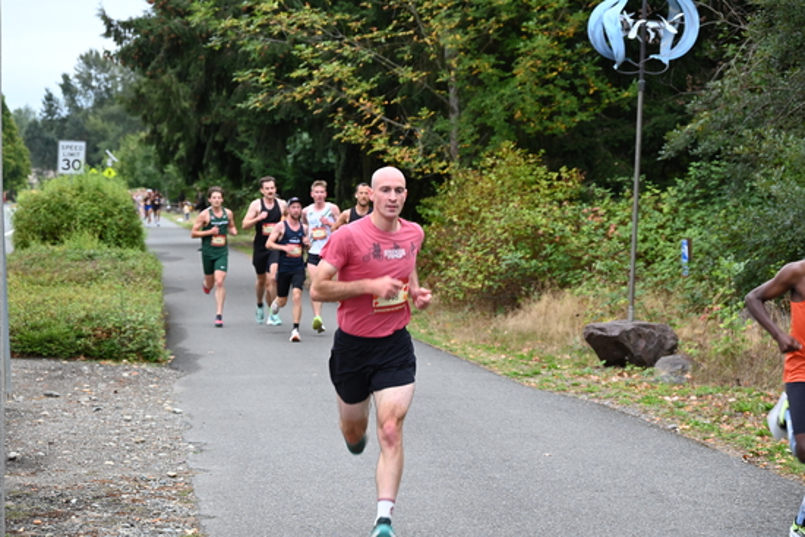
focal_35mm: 92
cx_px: 402
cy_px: 268
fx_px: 2058
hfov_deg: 22.1
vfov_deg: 14.9
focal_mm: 92
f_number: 6.3
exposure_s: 1/125
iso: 640
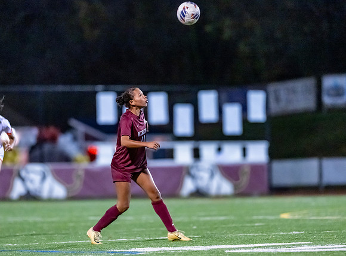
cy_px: 129
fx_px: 3334
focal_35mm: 335
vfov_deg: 4.4
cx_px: 154
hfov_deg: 5.9
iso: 20000
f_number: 2.8
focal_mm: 300
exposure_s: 1/640
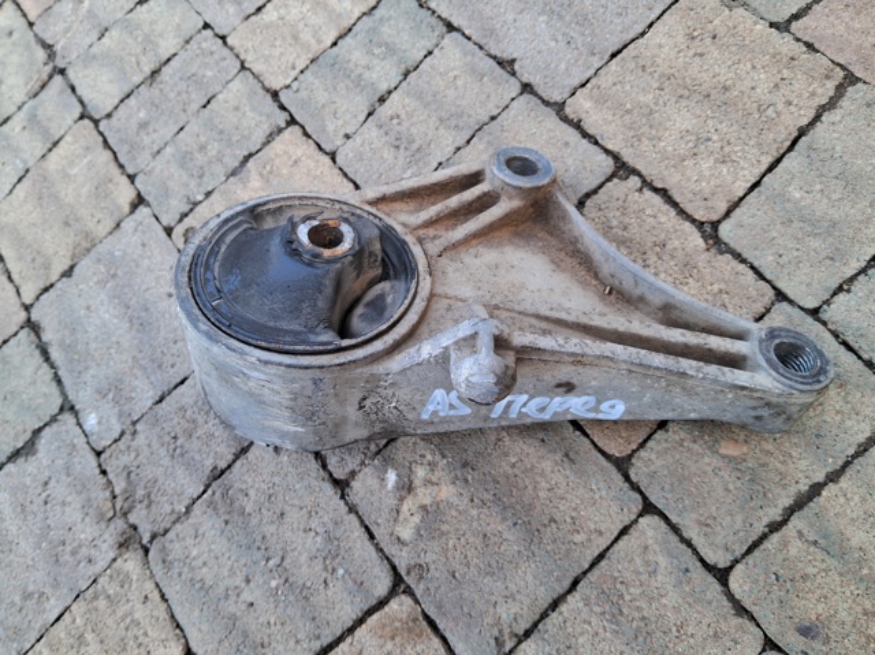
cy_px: 328
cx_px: 438
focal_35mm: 26
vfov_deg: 53.0
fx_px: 657
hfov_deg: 67.3
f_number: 1.8
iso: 32
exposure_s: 1/40
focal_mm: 3.98
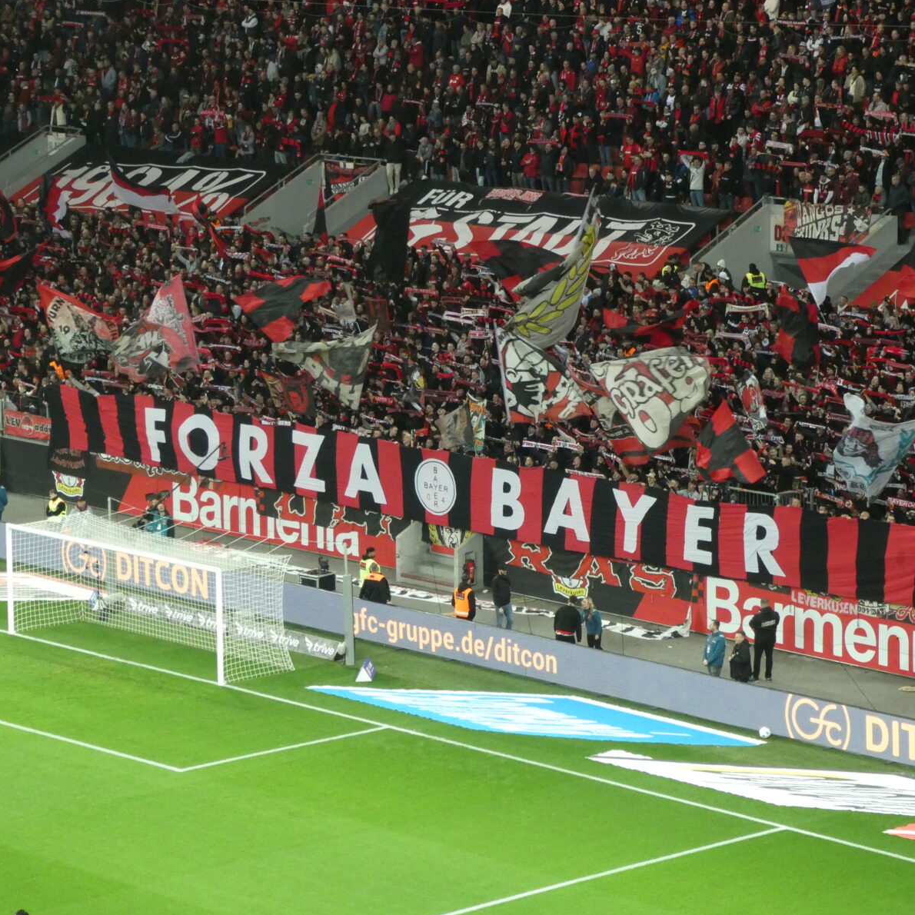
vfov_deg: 13.8
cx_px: 515
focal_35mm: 126
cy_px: 458
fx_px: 3768
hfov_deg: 13.8
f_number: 5.1
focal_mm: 19
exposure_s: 1/80
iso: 800
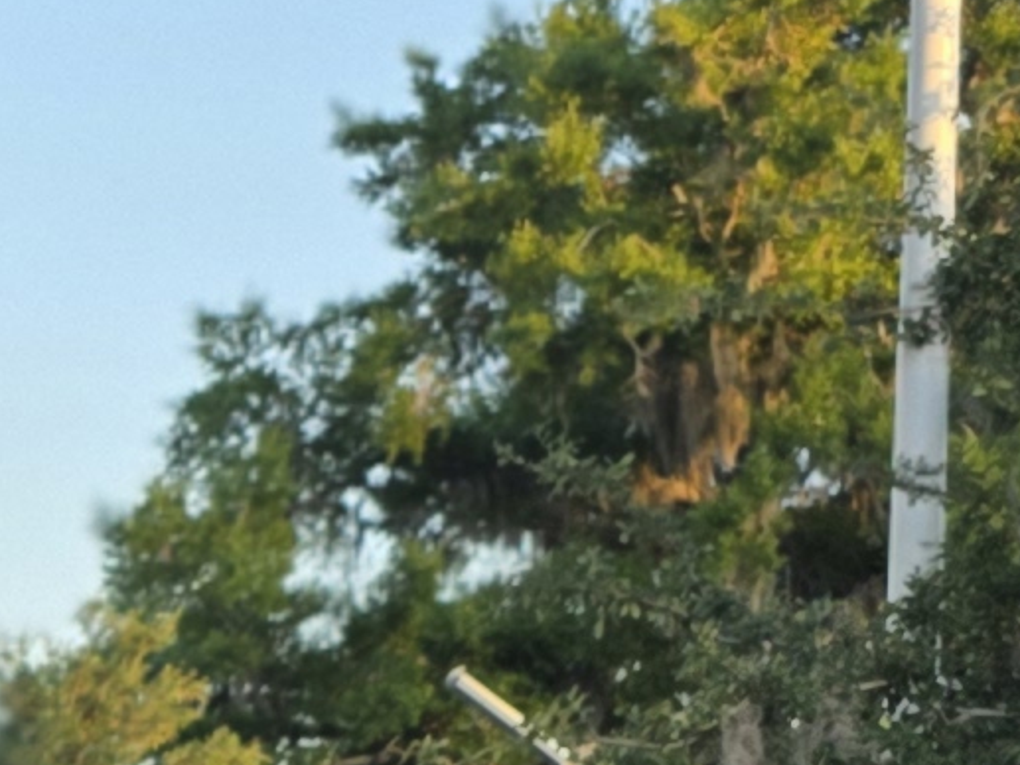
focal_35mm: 178
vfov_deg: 7.7
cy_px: 1891
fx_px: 5246
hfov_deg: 10.2
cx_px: -1050
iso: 32
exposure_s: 1/359
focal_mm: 6.3
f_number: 1.7
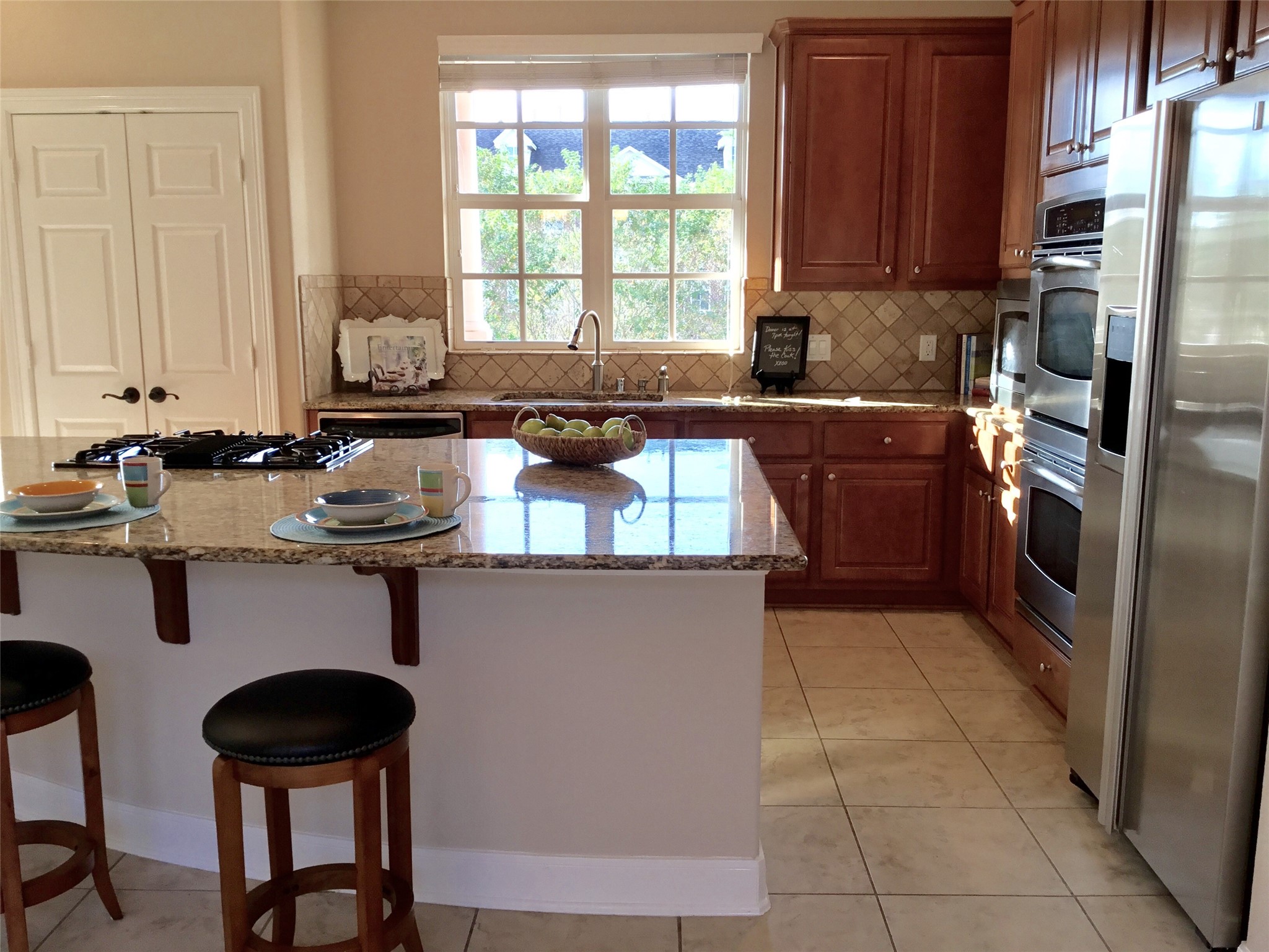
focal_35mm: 31
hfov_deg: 58.4
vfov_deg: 45.4
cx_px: 634
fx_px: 1136
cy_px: 476
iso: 25
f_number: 2.4
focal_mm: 3.3
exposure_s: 1/40
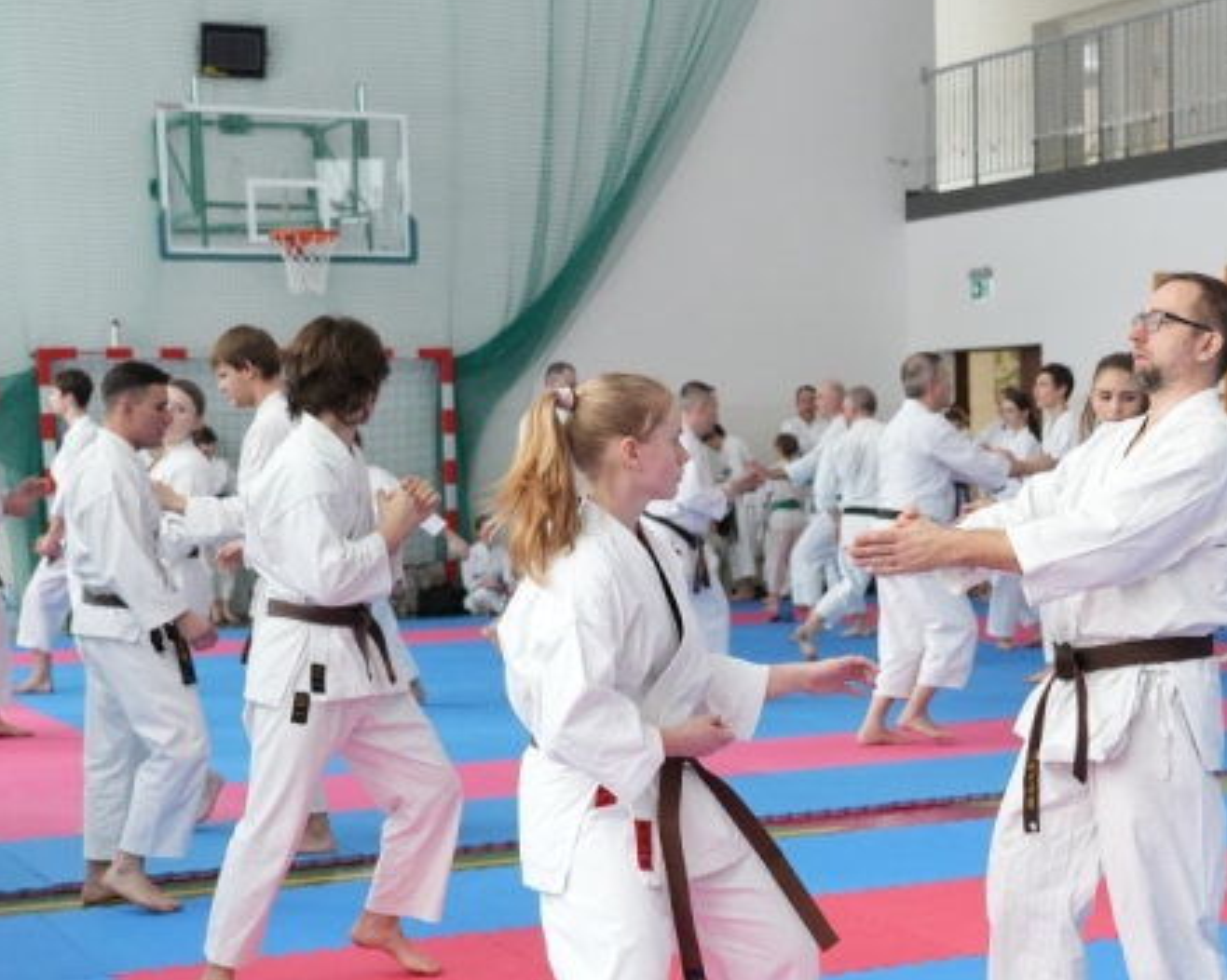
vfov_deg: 23.3
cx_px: 844
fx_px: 2360
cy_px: 699
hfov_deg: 28.9
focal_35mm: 65
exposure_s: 1/640
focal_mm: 38
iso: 3200
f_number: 4
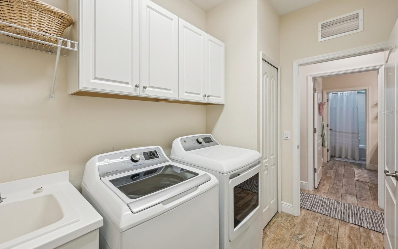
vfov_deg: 74.6
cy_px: 112
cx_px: 193
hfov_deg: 101.4
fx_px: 163
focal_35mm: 15
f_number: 8
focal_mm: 14
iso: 400
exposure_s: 1/30
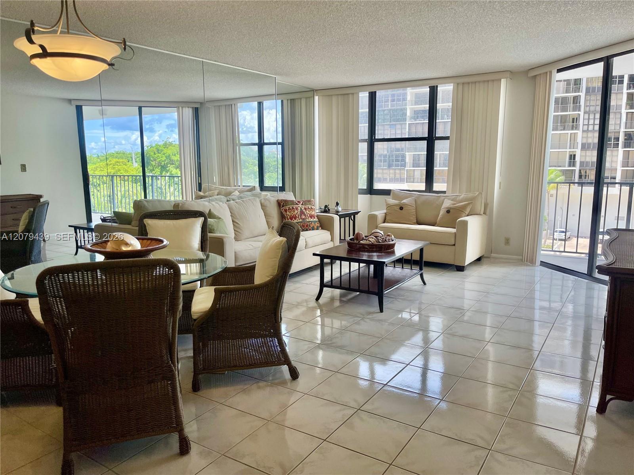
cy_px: 238
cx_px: 317
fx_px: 458
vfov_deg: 54.9
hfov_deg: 69.4
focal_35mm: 25
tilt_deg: -10.4
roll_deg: +0.4
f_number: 1.6
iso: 32
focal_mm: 5.1
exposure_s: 1/387
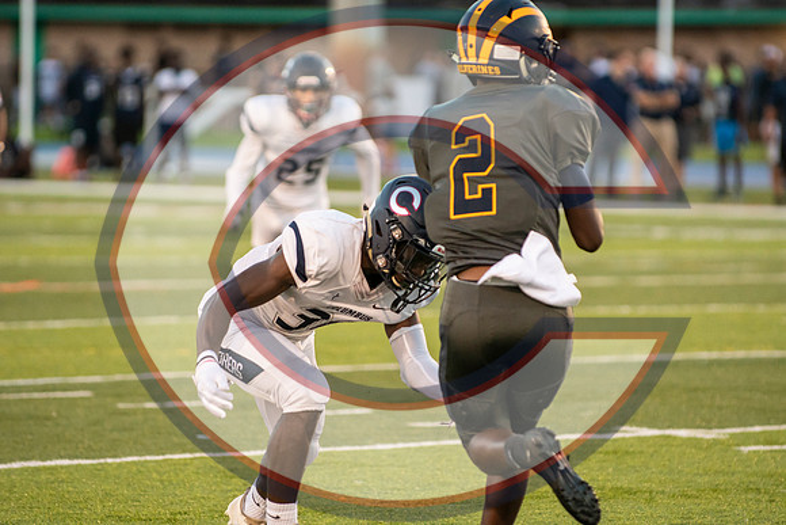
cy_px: 262
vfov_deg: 4.6
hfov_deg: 6.9
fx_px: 6551
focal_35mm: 300
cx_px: 393
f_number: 2.8
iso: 2200
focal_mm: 200
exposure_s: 1/1600
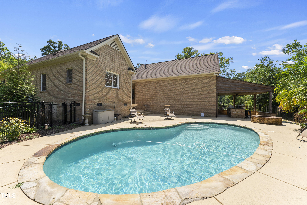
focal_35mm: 14
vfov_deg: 81.3
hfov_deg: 104.2
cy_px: 102
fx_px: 119
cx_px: 154
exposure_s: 1/100
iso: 80
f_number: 7.1
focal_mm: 14
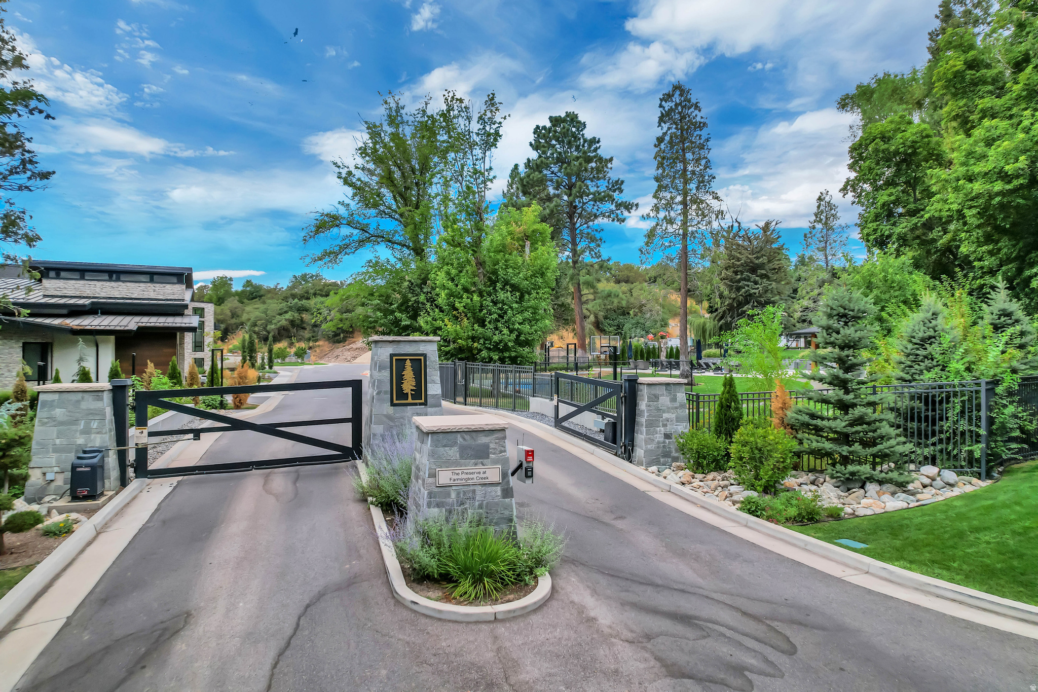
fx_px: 634
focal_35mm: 22
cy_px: 346
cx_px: 519
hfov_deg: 78.6
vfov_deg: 57.2
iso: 110
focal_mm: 8.38
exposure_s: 1/200
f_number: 2.8
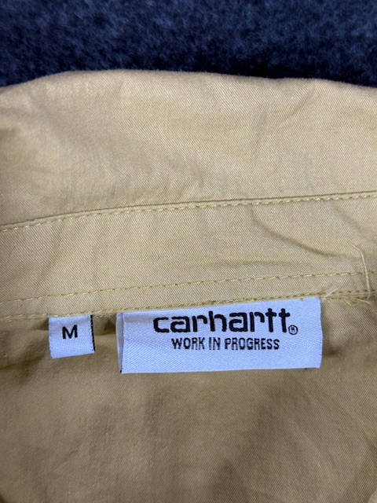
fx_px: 697
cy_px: 252
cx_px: 188
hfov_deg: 30.3
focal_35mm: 48
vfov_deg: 39.7
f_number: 1.78
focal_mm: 6.76
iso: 50
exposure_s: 1/50
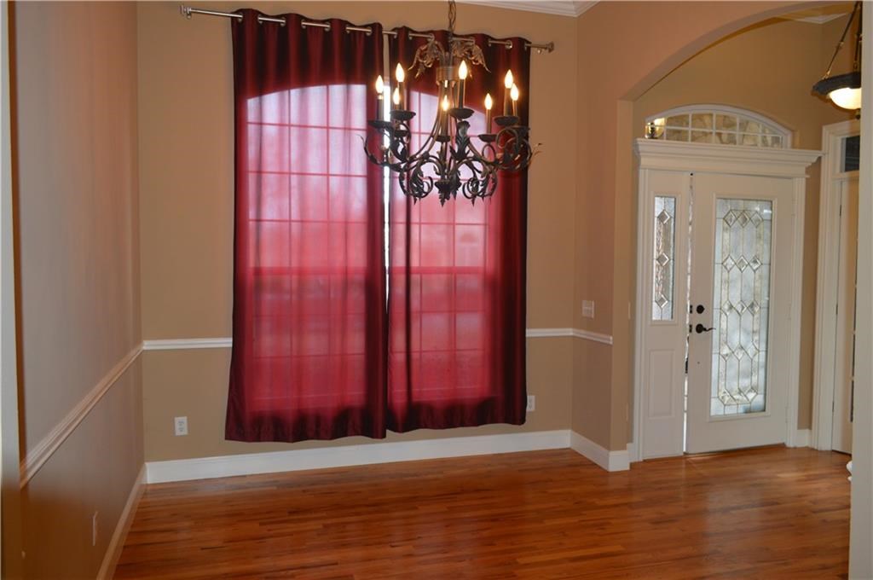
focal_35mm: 27
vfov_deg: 47.8
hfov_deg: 67.4
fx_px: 654
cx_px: 436
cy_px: 290
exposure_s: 1/60
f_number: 3.5
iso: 450
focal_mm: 18
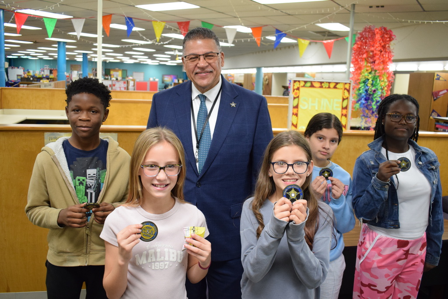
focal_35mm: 33
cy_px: 150
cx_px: 224
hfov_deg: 57.2
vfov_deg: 40.0
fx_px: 411
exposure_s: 1/60
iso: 1600
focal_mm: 22
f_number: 3.8
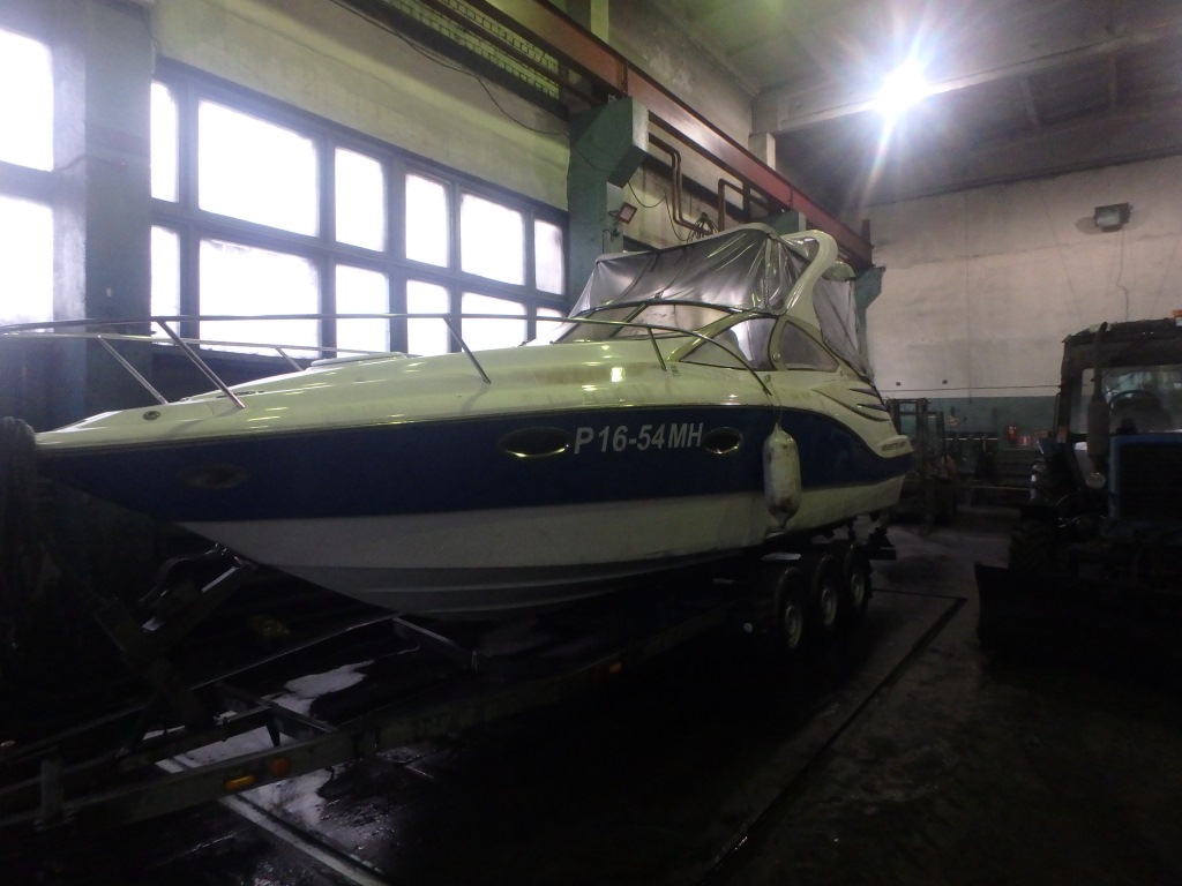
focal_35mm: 21
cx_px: 591
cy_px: 443
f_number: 3.5
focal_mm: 3.7
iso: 800
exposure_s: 1/30
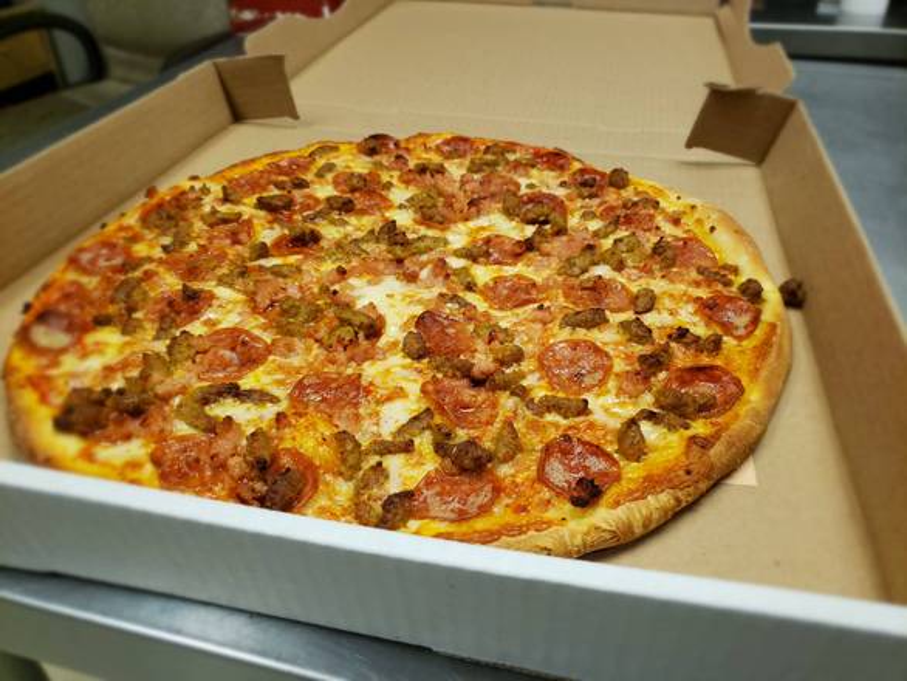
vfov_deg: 53.1
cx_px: 454
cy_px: 340
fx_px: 682
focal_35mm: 26
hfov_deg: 67.3
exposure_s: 1/60
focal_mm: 4.3
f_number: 1.5
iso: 160
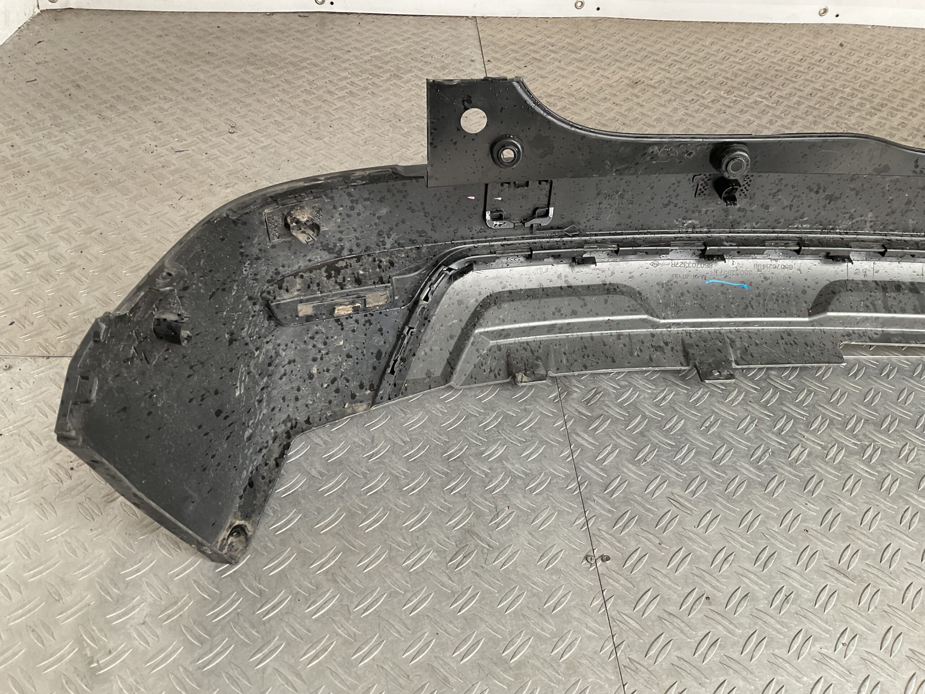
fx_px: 775
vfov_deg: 48.2
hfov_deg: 61.7
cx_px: 462
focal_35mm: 29
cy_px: 347
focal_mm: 3
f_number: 1.8
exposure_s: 1/50
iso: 50
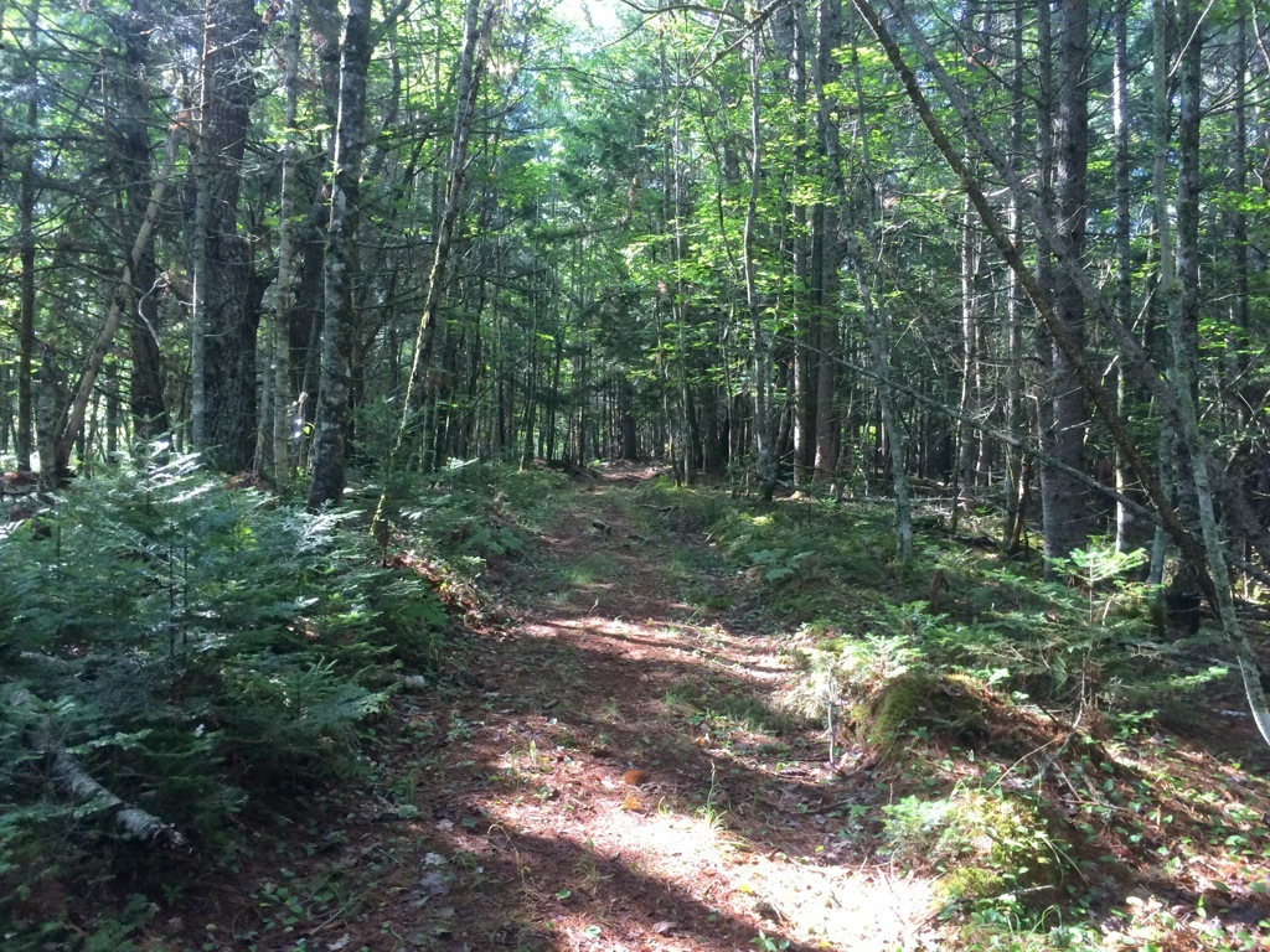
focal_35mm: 30
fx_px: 1101
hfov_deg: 60.0
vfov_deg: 46.8
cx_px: 635
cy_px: 476
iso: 40
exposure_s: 1/40
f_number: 2.2
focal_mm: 4.12
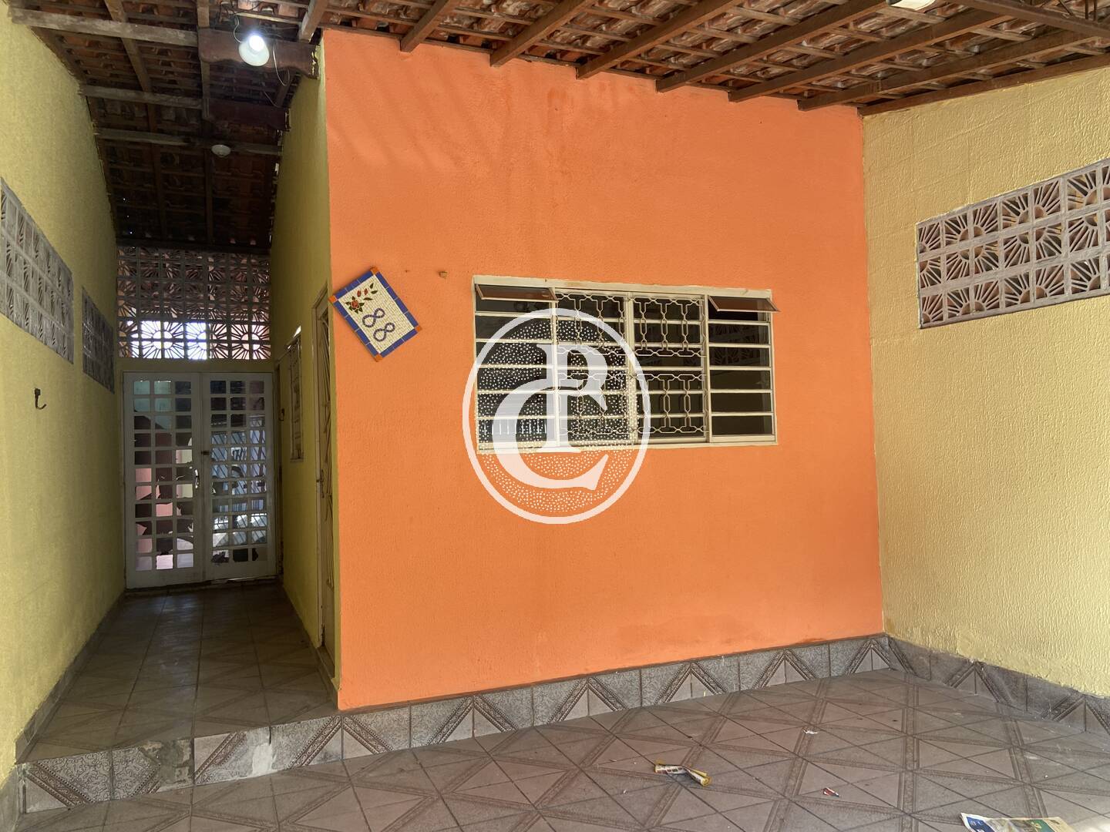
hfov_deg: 67.3
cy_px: 416
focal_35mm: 26
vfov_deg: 53.1
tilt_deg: +2.5
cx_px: 555
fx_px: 834
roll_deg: +2.0
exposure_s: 1/122
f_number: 1.8
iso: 80
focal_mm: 4.25
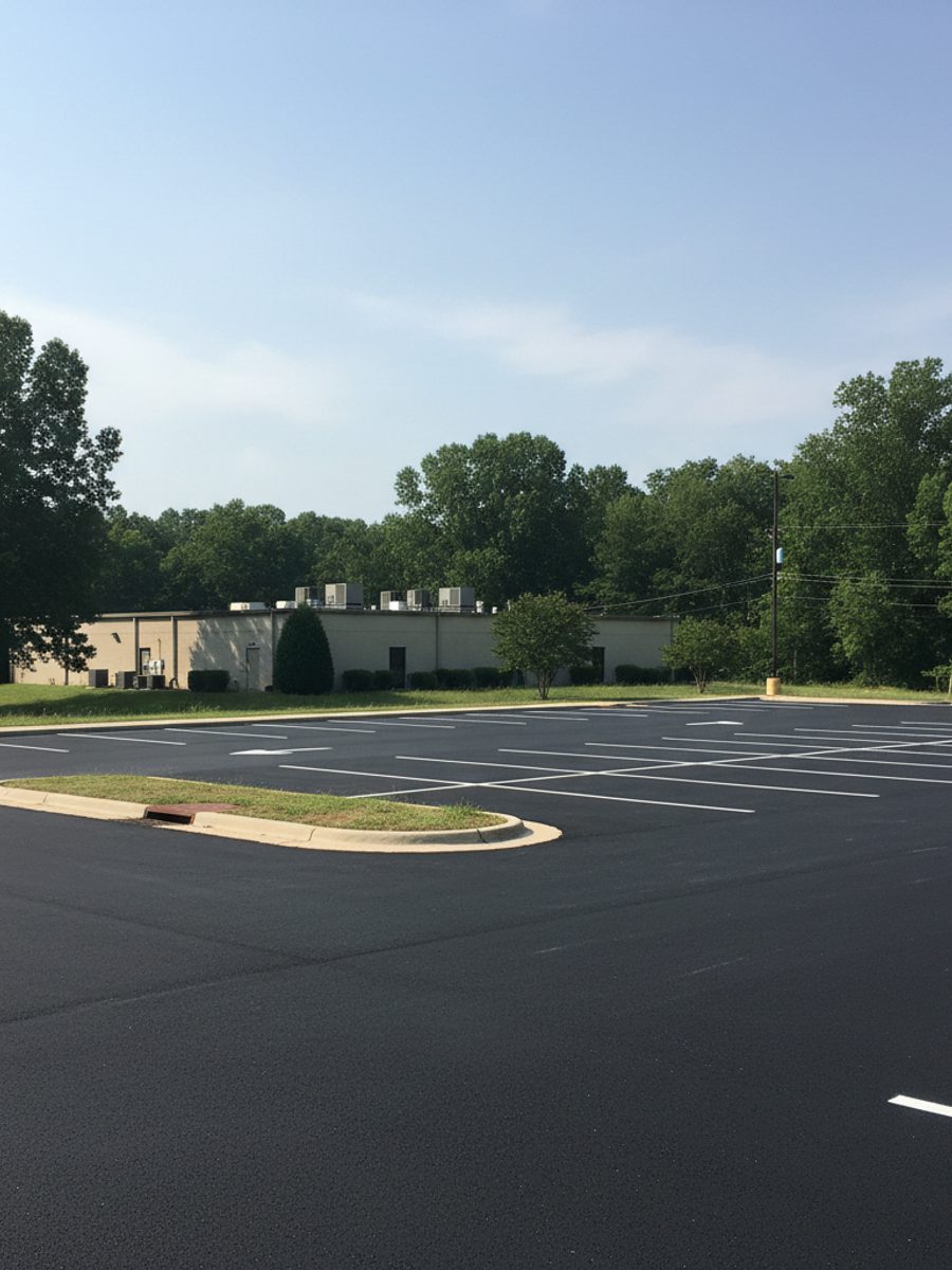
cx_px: 476
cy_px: 635
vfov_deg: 73.9
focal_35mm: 23
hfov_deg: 58.9
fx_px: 843
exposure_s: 1/1444
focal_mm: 6.4
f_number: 1.8
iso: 1506
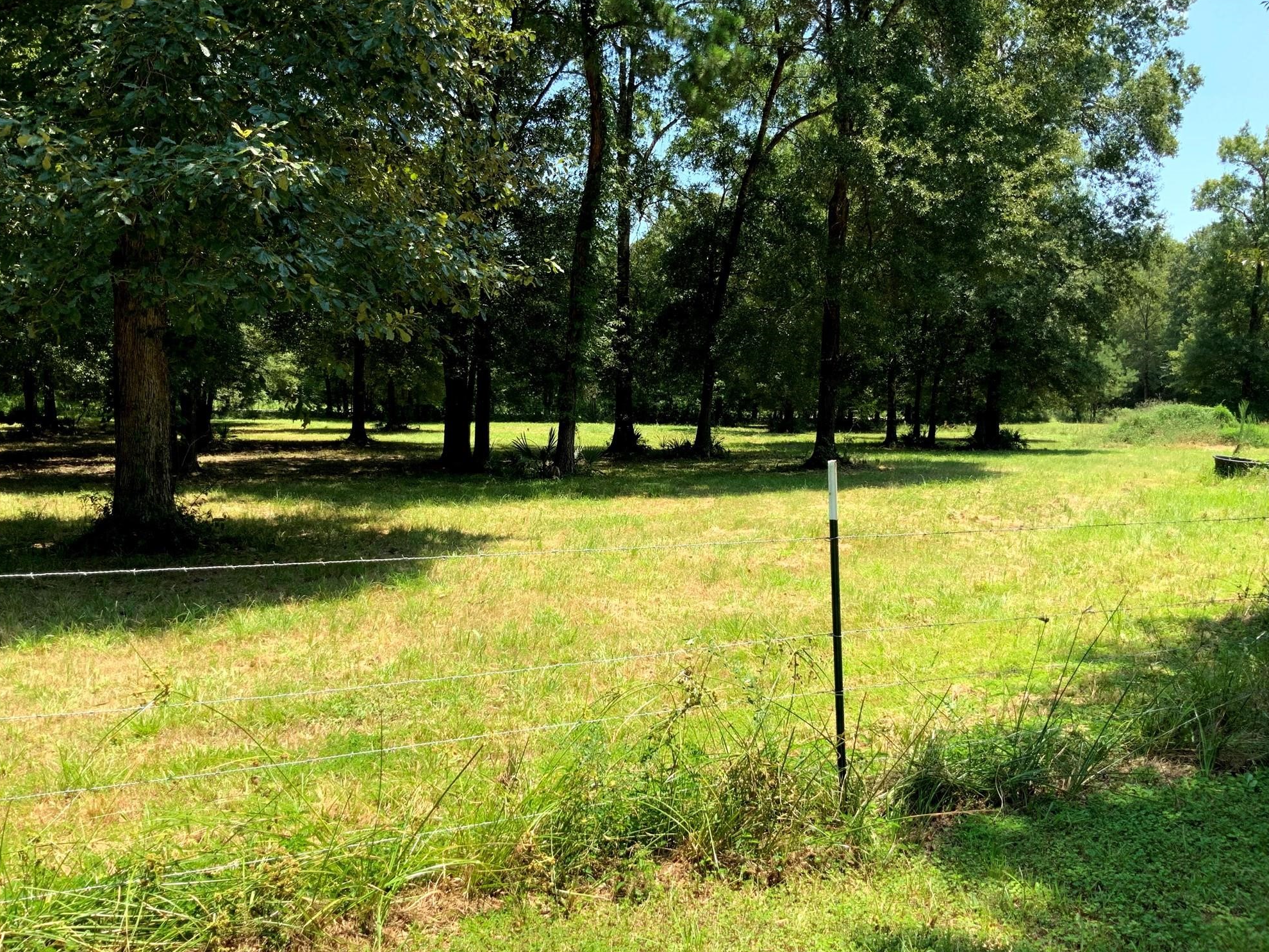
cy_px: 472
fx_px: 1100
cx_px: 627
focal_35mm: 30
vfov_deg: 46.8
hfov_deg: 60.0
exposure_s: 1/635
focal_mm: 3
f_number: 1.8
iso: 16
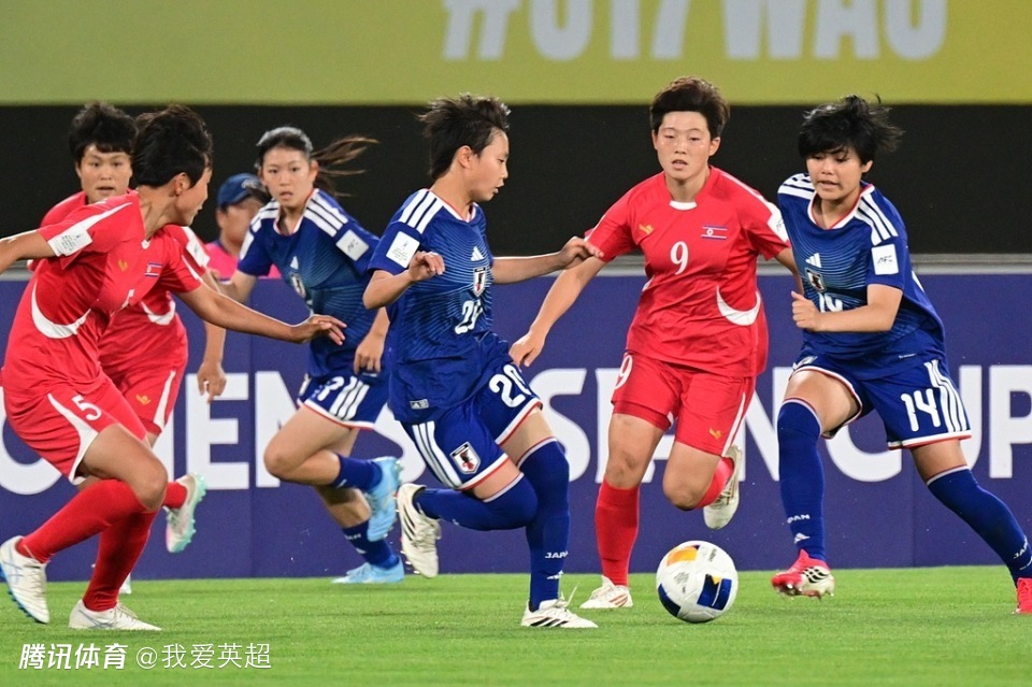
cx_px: 516
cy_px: 344
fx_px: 17190
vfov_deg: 2.3
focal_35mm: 600
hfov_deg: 3.4
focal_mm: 400
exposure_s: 1/640
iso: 3200
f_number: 5.6
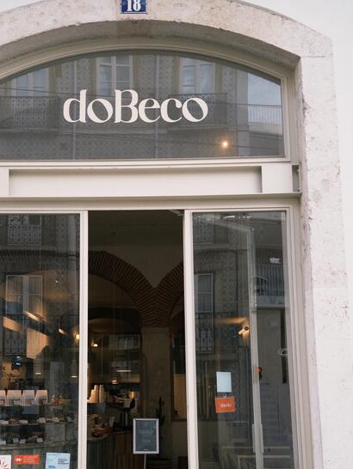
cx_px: 143
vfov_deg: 44.9
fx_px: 557
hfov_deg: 35.1
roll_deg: +1.0
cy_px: 320
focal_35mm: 41
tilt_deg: +8.9
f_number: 1.78
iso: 80
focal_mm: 6.76
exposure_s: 1/765
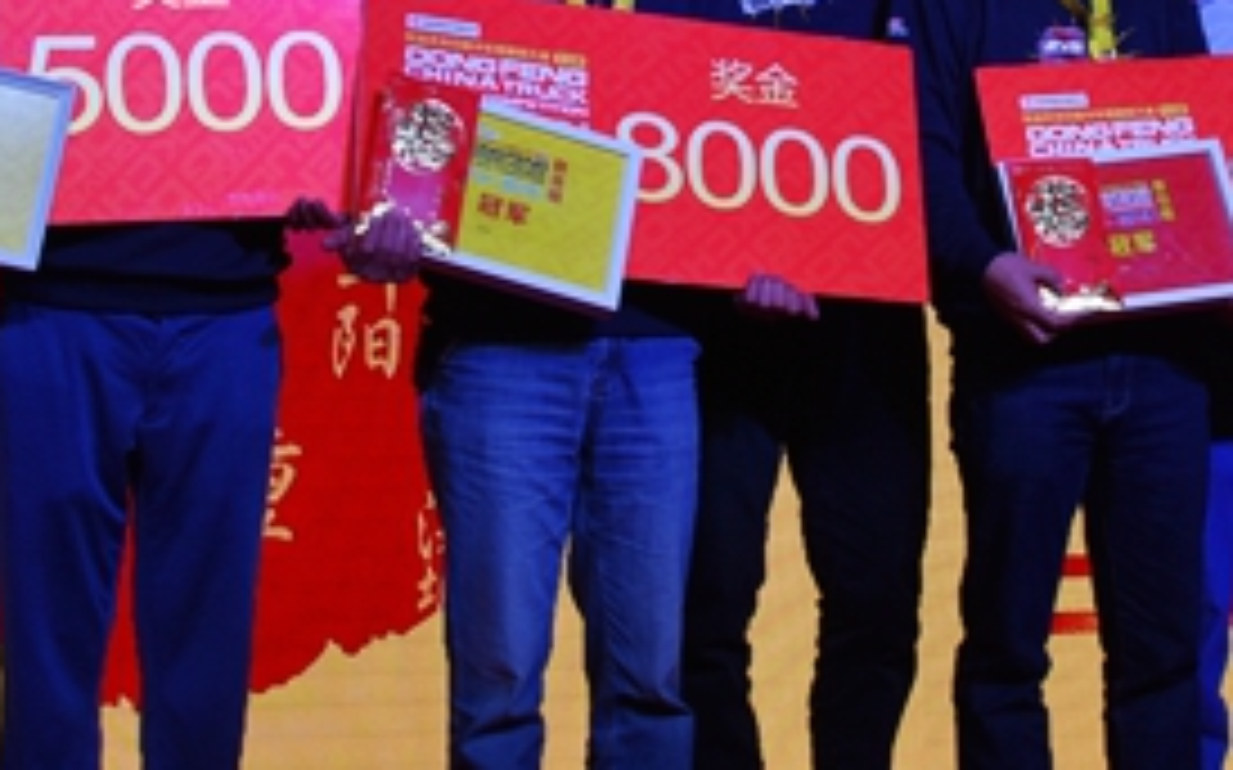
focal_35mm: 84
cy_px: -92
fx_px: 2822
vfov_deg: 15.1
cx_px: 801
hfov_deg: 24.6
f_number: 8
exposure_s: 1/250
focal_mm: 27
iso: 400
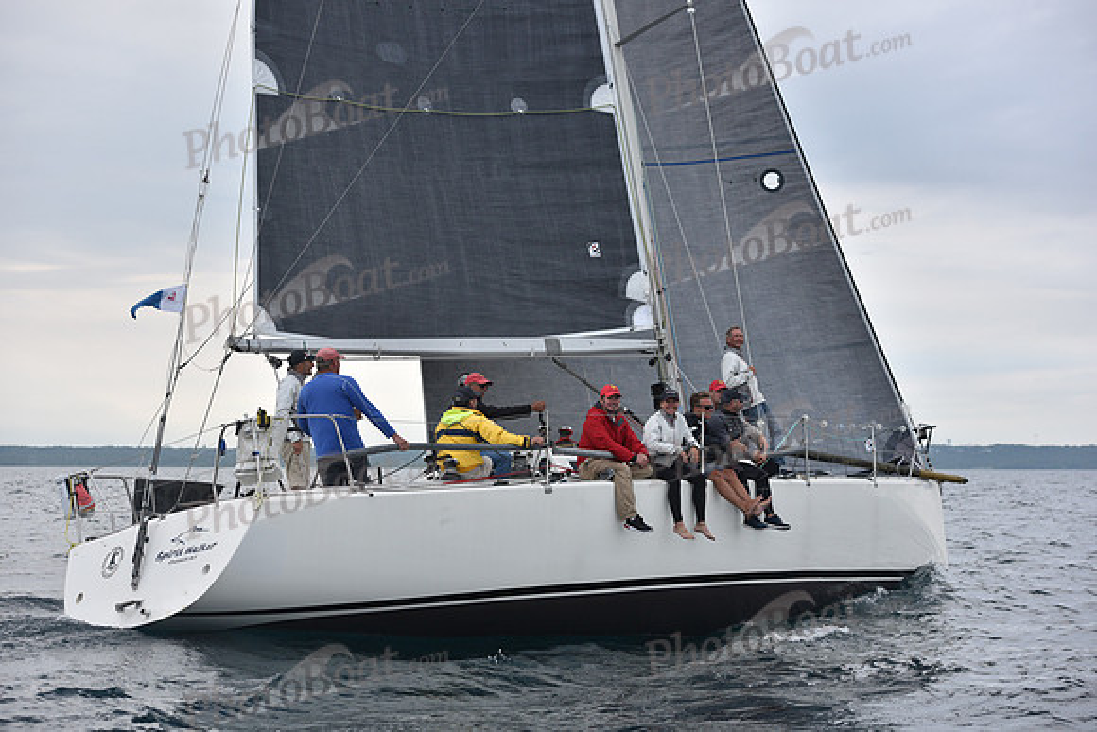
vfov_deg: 19.5
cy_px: 366
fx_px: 2133
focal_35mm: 70
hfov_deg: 28.8
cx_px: 548
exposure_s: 1/800
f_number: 5
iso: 400
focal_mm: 70
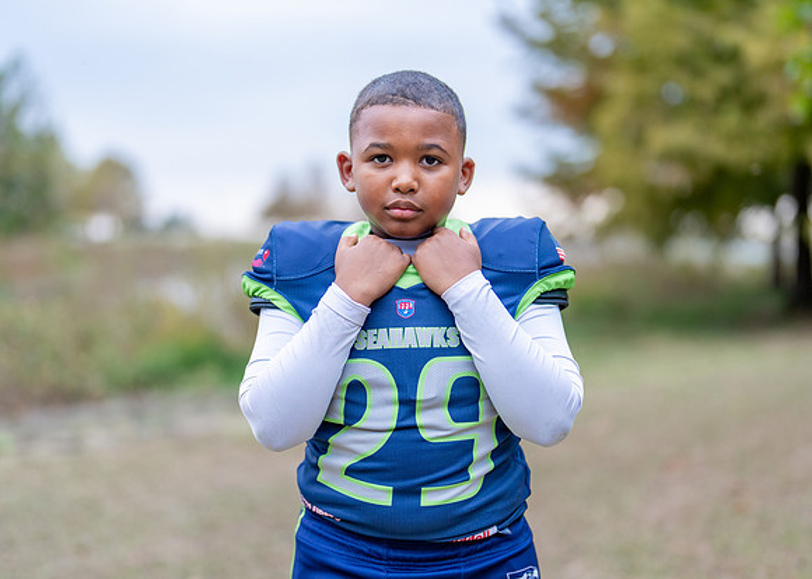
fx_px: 1478
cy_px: 308
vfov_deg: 22.2
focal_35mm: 64
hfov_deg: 30.7
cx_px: 407
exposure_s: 1/500
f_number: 1.2
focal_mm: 50
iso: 200
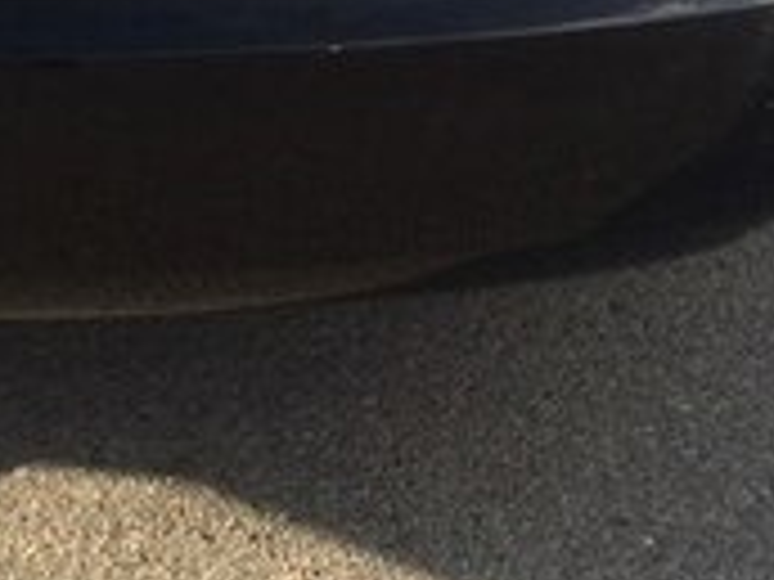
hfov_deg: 17.4
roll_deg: -0.7
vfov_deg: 12.5
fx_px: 2482
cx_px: 68
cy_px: -362
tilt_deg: -16.9
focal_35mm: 111
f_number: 2.2
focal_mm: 4.15
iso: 32
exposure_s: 1/1368
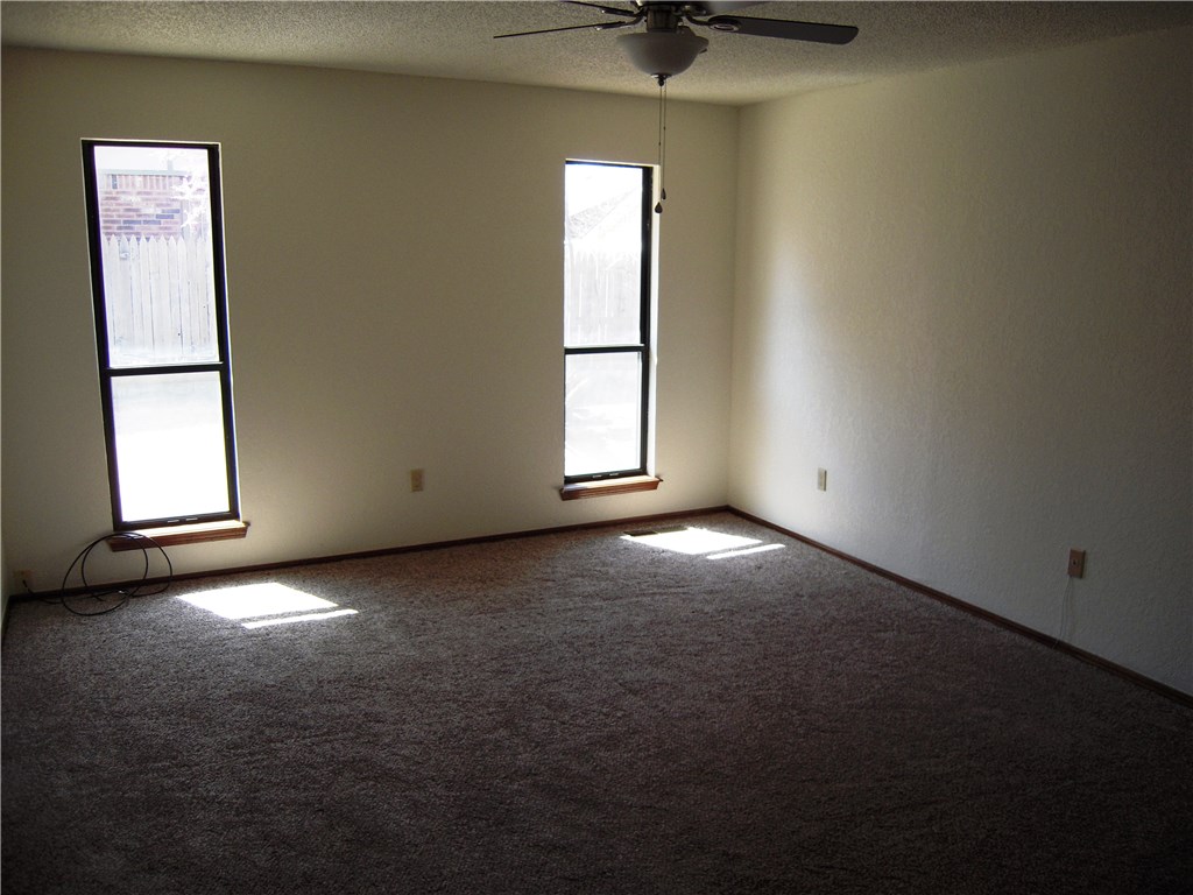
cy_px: 448
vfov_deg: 49.7
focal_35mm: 28
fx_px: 965
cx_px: 596
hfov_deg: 63.4
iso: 100
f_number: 2.7
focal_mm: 5
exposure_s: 1/100
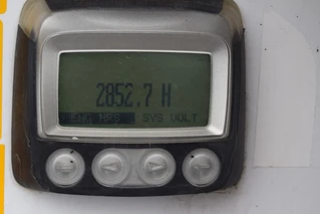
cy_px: 103
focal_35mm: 85
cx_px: 120
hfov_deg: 23.9
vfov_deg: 16.2
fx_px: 753
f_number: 7.1
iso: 400
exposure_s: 1/200
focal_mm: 45
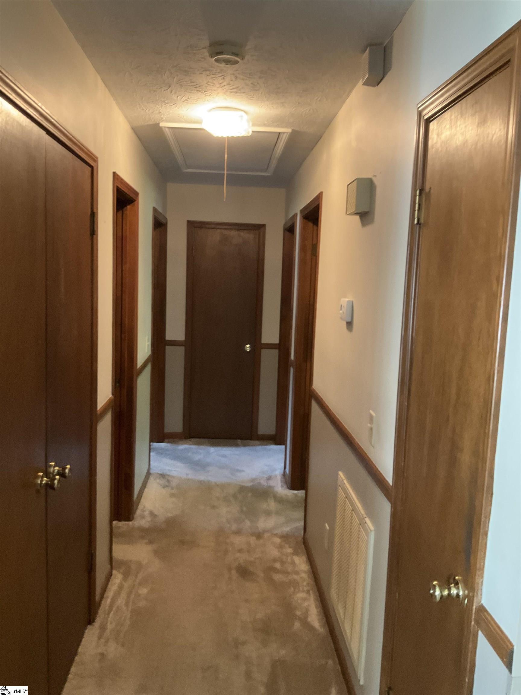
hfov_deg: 48.2
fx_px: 582
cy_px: 348
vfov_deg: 61.7
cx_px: 260
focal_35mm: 29
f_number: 1.8
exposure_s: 1/40
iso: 250
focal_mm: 3
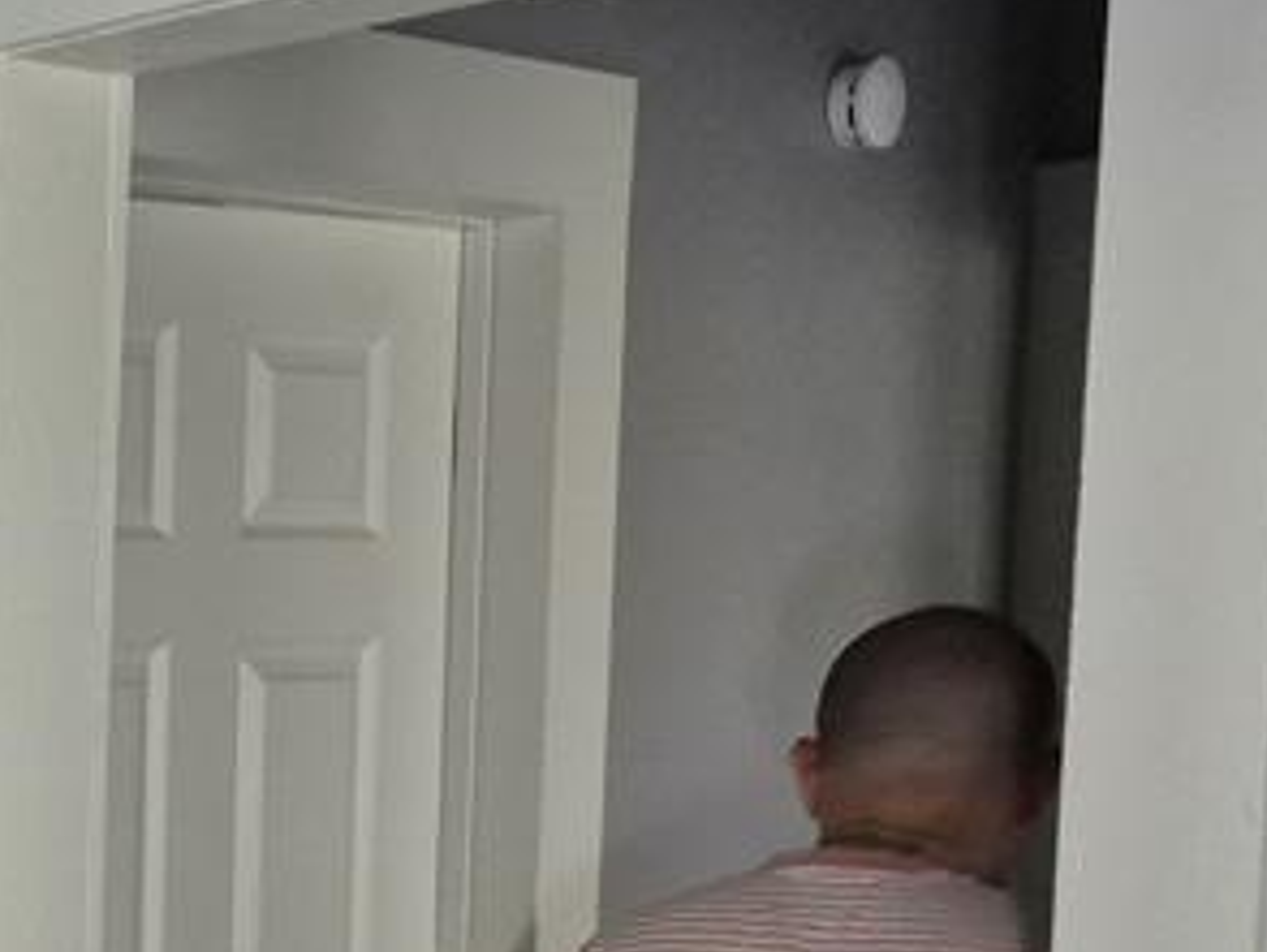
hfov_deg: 20.1
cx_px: -776
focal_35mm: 80
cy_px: 1008
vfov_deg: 17.9
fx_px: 2931
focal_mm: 5.4
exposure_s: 1/60
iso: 800
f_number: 1.8
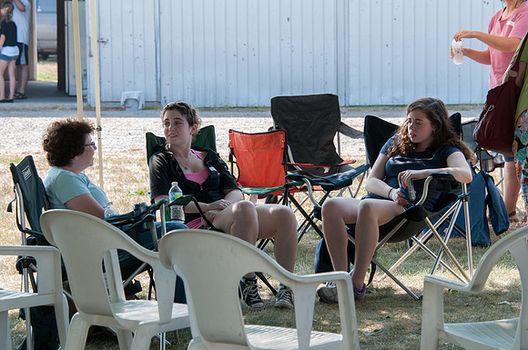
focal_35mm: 158
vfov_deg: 8.7
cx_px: 264
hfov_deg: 13.1
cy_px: 175
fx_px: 2307
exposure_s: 1/125
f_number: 8
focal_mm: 105
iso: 500
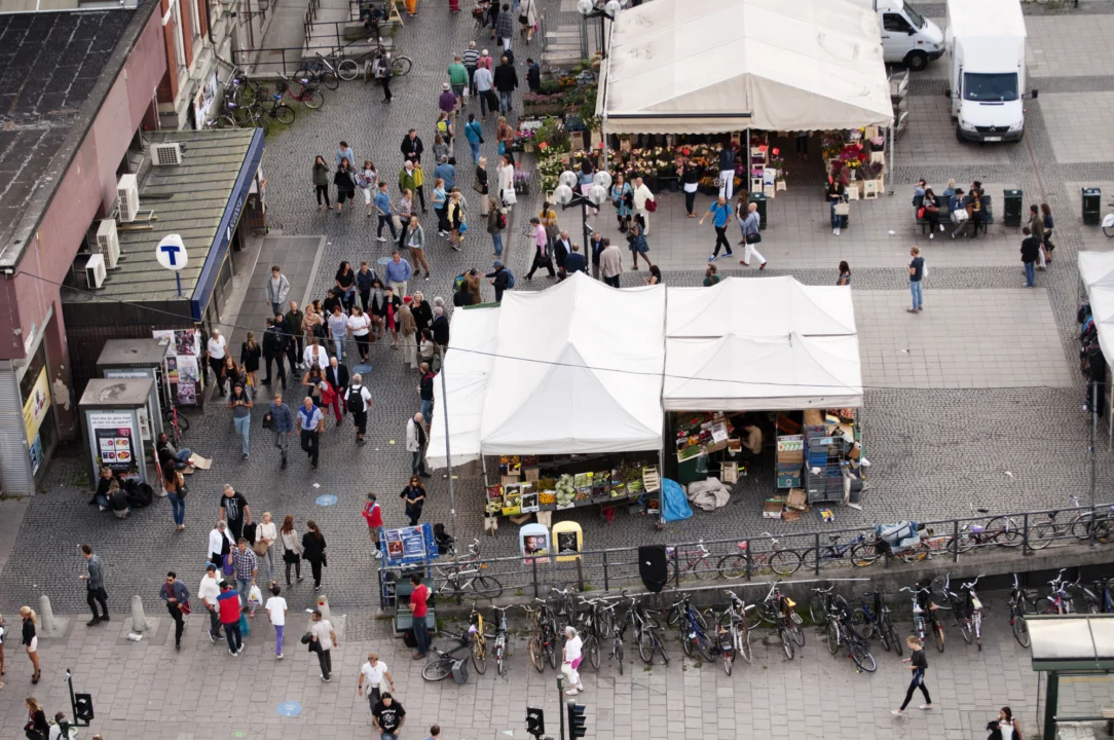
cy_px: 370
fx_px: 2550
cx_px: 557
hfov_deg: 24.6
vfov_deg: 16.5
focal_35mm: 82
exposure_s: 1/160
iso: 200
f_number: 5.6
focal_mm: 55
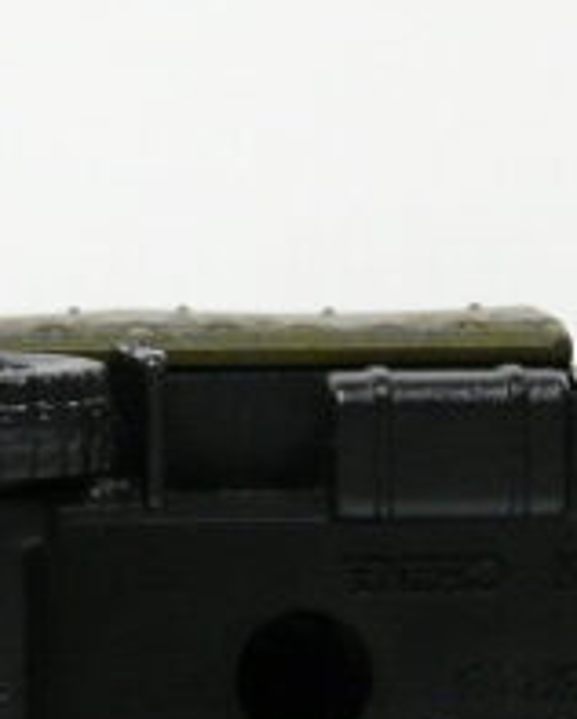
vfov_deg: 6.4
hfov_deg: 5.1
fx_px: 6458
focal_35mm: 303
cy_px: 628
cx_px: 299
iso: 125
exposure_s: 1/50
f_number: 3.2
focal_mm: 10.5
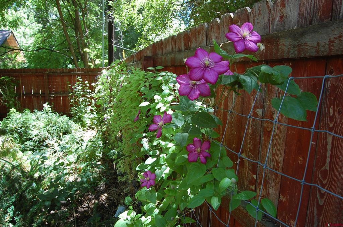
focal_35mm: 27
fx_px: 257
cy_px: 114
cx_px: 172
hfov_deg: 67.5
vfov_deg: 47.8
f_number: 8
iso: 400
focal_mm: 18
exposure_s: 1/50
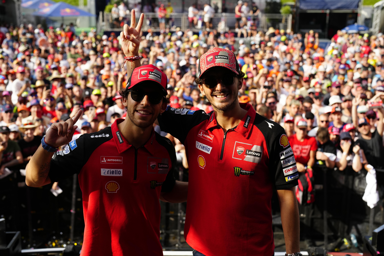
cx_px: 192
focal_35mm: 50
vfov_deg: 27.0
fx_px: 533
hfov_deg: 39.6
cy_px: 128
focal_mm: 50
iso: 500
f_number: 4
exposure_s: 1/2500
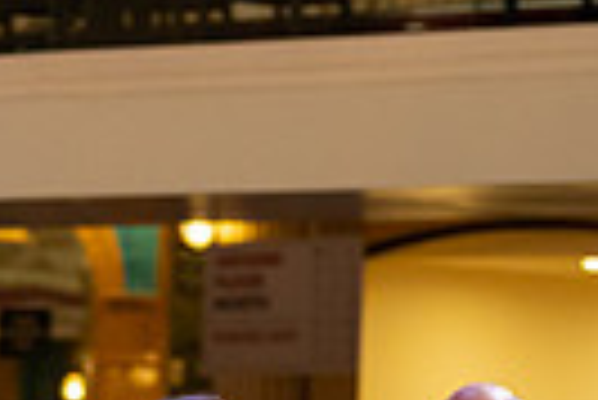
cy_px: 760
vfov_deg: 4.3
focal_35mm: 318
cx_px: -86
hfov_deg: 6.4
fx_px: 5288
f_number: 2.5
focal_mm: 64
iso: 4000
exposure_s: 1/800
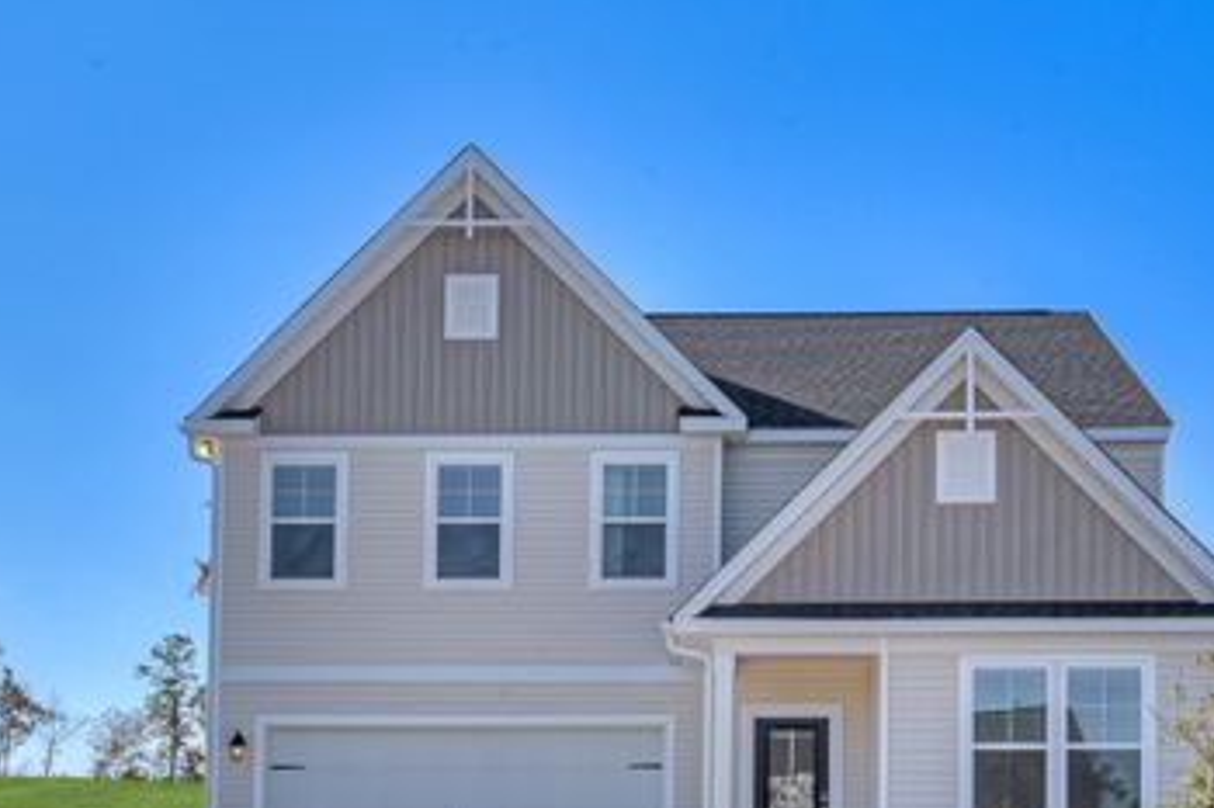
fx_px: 1685
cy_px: 550
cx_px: 701
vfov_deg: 26.8
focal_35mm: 50
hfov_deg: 39.5
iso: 100
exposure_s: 1/125
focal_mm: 35
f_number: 13
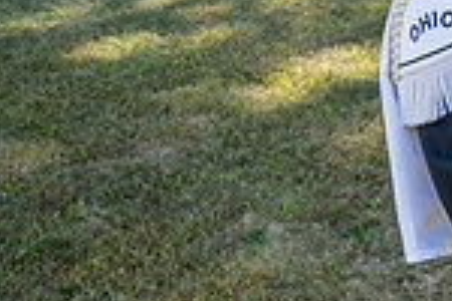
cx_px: 820
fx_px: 1168
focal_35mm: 93
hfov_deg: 17.6
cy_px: -14
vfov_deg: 14.4
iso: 250
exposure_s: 1/250
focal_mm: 24
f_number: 4.5
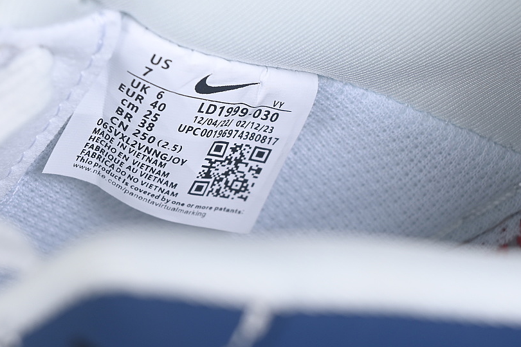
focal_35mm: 100
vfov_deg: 13.7
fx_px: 1447
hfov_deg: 20.4
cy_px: 150
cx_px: 222
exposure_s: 1/80
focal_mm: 50
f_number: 7.1
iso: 160
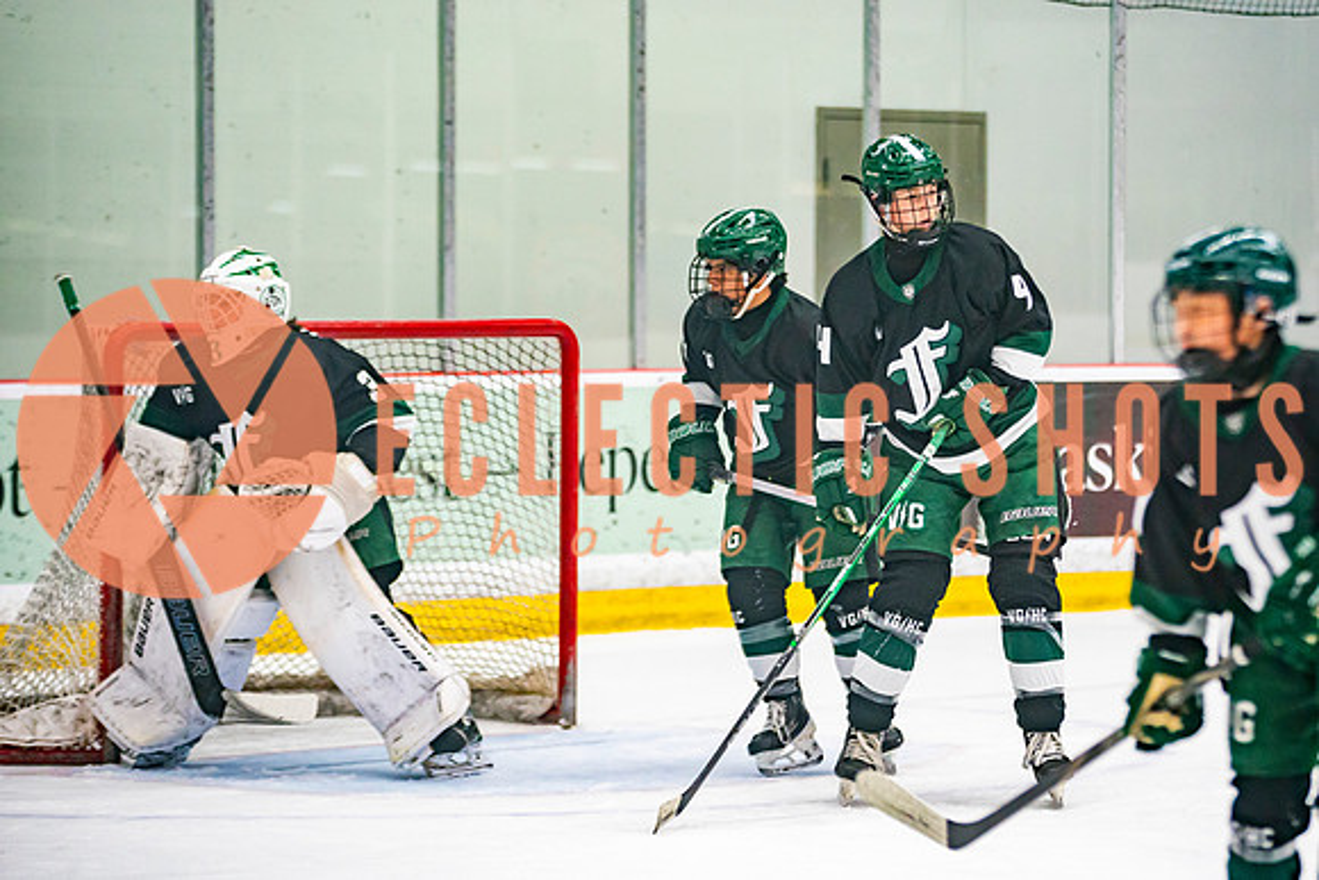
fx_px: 6381
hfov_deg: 11.8
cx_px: 811
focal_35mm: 174
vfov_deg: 7.9
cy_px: 405
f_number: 2.8
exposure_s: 1/640
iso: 2500
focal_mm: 140
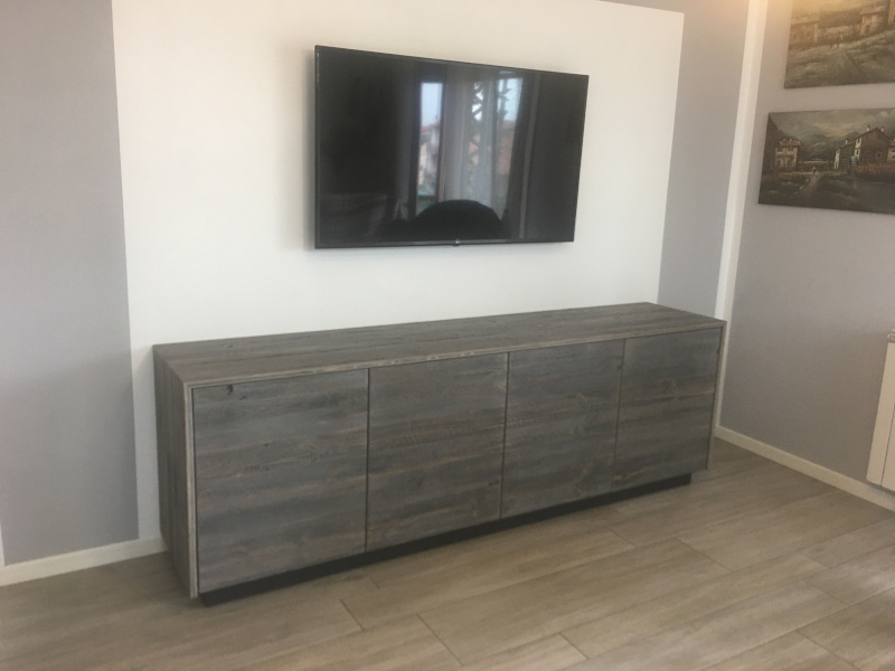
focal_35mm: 29
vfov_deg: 48.2
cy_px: 336
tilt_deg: -10.9
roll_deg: -1.8
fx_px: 750
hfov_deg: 61.7
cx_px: 448
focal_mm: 4.15
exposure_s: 1/17
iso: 50
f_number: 2.2
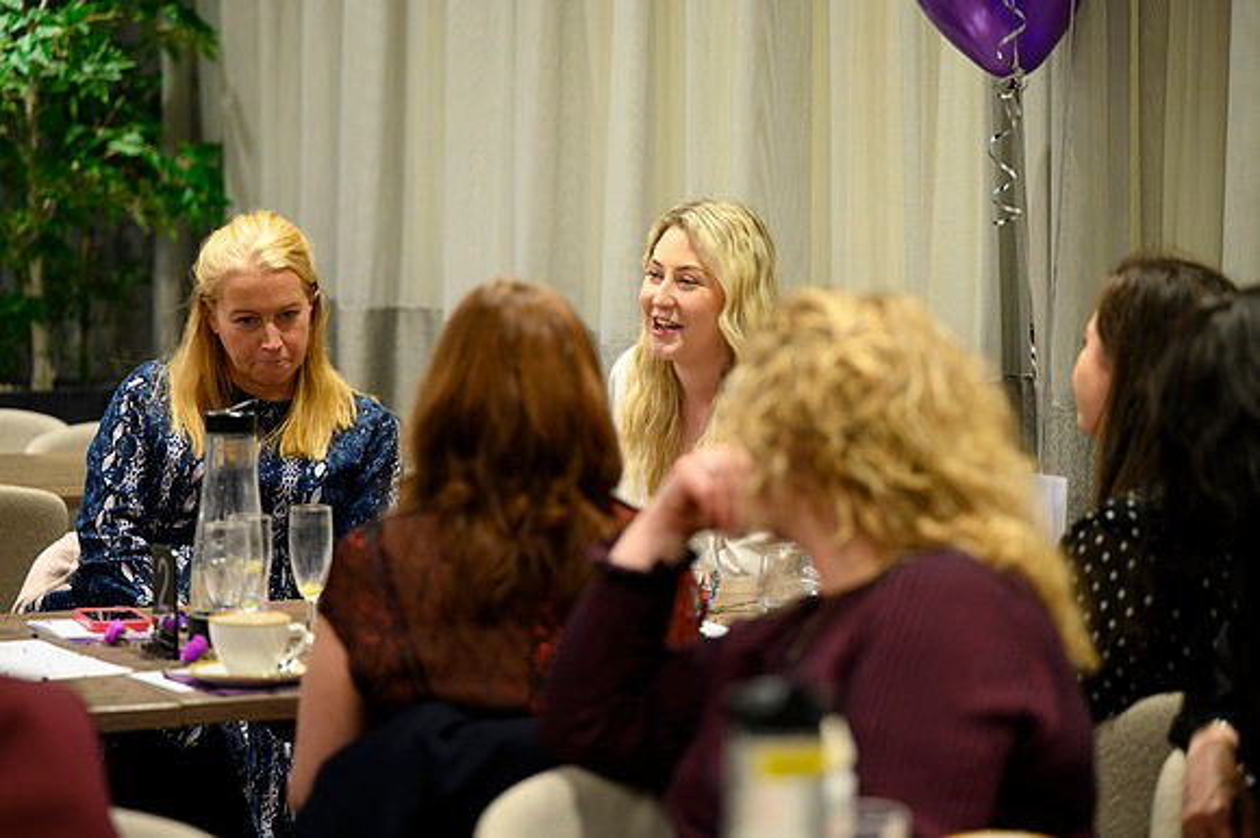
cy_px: 419
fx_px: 3603
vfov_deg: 13.3
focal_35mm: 103
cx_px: 630
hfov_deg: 19.8
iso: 2000
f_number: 2.8
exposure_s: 1/200
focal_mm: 103
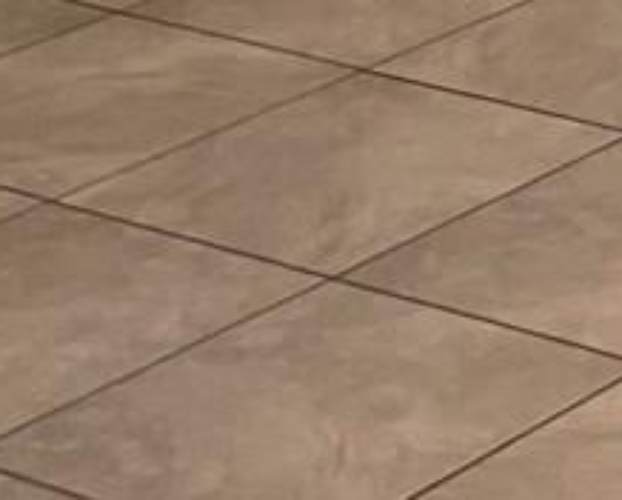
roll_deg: +1.0
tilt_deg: -7.8
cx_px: 1652
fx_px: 3429
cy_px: -709
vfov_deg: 7.7
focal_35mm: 186
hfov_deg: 9.0
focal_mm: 4.2
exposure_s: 1/120
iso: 125
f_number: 1.6
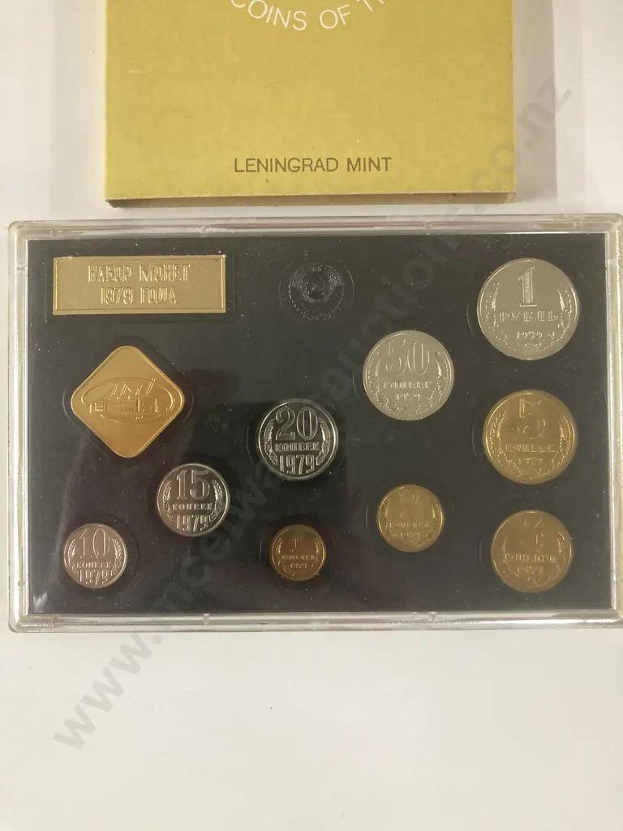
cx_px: 312
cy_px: 416
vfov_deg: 63.4
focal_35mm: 28
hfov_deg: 49.7
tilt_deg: -88.3
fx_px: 672
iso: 200
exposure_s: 1/50
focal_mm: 3.99
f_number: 1.8
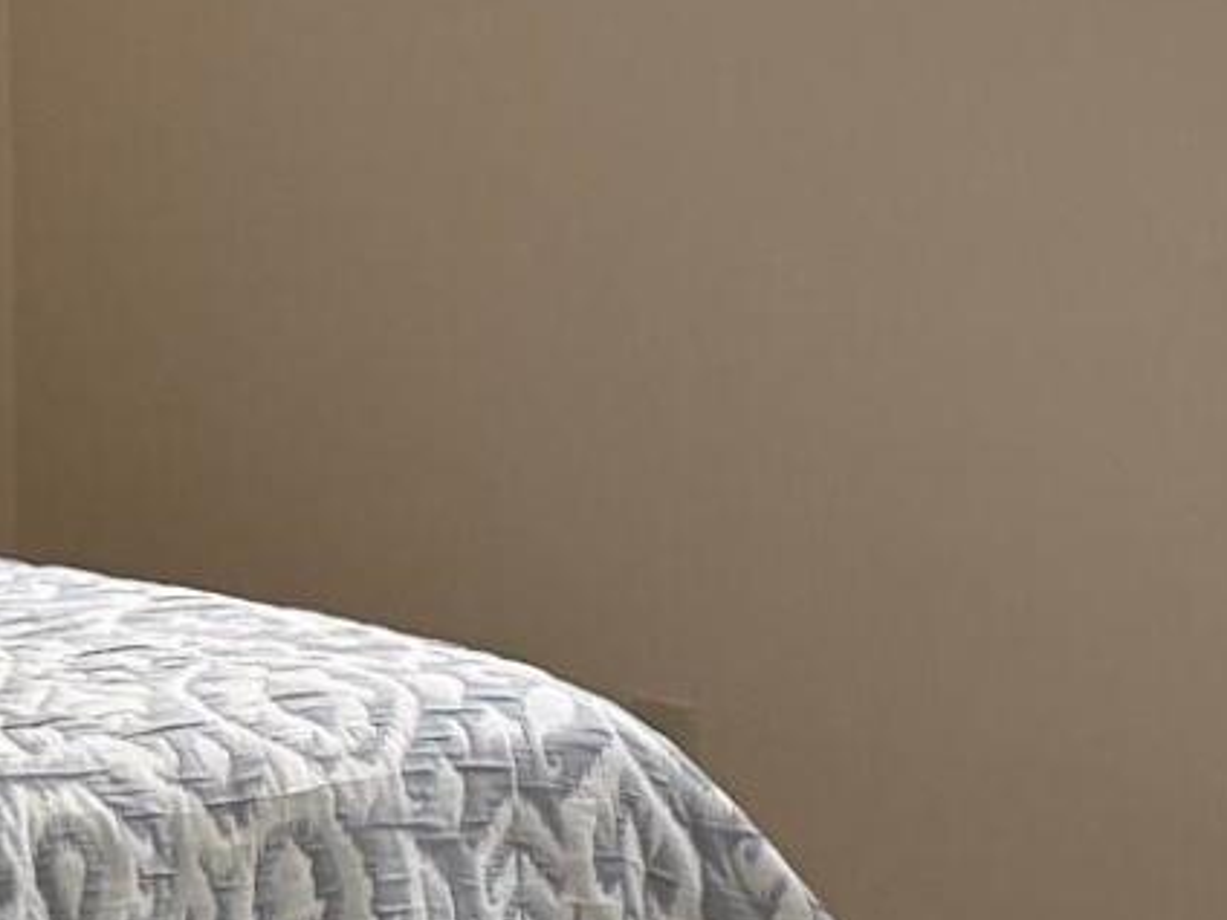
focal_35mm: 163
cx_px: -29
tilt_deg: -2.0
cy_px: -104
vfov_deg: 9.0
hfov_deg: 12.0
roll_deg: +0.6
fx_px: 5778
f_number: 1.78
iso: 250
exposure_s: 1/60
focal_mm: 6.76
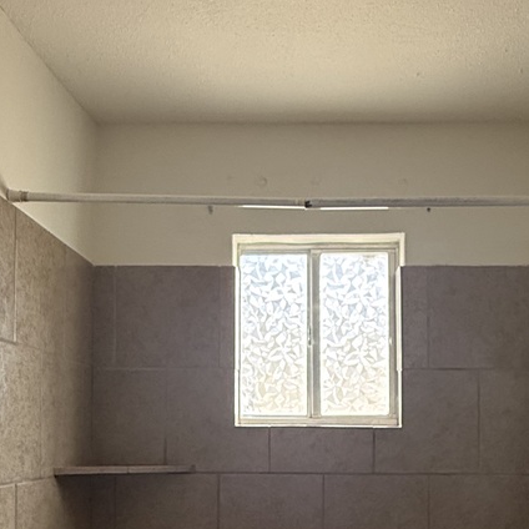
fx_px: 726
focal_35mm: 42
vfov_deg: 38.5
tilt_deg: +0.7
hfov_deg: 39.9
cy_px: 427
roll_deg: -2.1
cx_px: 301
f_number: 2.2
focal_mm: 2.22
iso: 160
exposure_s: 1/99
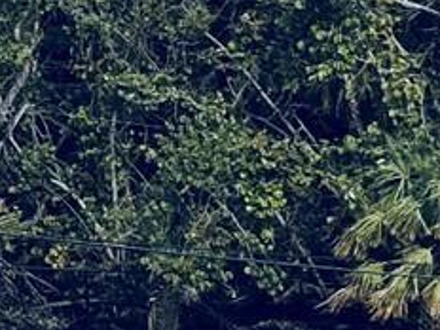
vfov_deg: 7.4
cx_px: -745
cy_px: -351
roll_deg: -0.2
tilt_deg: +4.5
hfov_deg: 8.9
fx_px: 2453
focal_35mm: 193
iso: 20
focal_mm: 3.99
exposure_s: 1/3690
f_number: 1.8
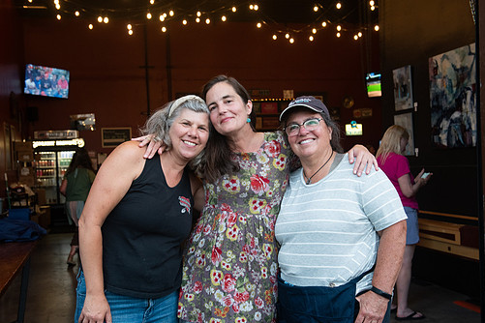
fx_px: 593
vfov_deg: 30.5
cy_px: 179
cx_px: 234
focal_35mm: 44
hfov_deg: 44.5
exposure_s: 1/80
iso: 800
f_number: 4
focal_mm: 38
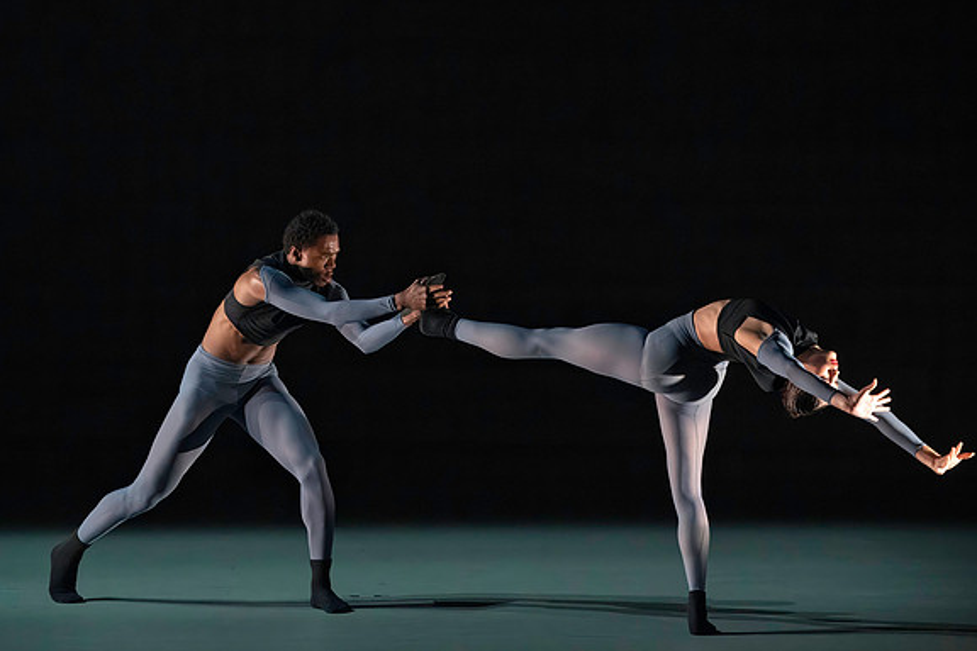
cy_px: 322
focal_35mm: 314
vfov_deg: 4.4
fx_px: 8521
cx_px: 451
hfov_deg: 6.6
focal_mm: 288
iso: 20000
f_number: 9
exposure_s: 1/400
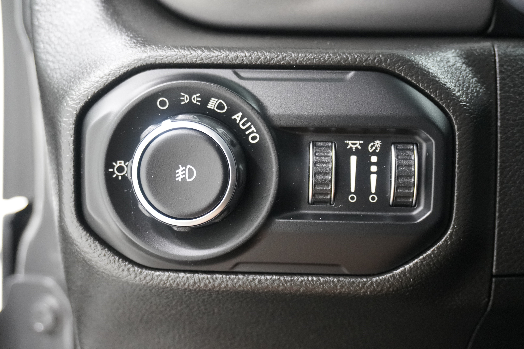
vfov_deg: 31.9
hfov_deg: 46.4
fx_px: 611
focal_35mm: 42
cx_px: 262
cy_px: 174
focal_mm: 28
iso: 3200
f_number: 4.5
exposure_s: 1/60
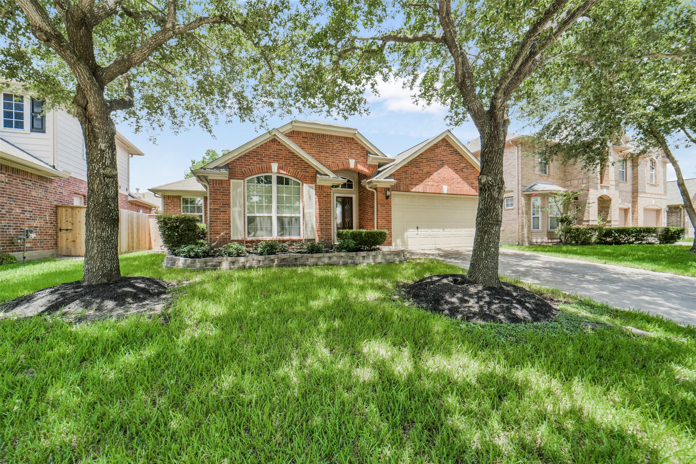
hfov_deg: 104.2
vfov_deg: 81.2
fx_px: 271
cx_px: 348
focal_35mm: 14
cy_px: 232
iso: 500
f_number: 11
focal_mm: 14
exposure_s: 1/250
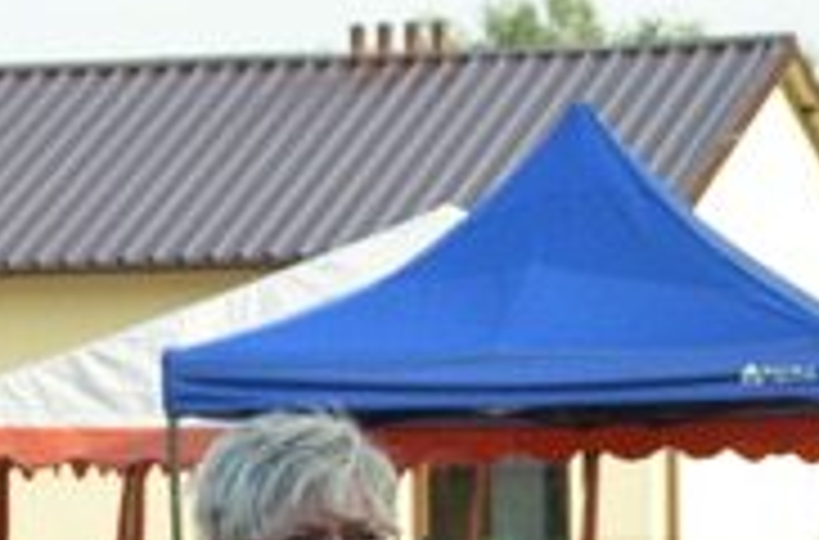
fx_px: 7708
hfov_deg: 6.1
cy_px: 945
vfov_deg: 4.0
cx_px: 274
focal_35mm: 340
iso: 1600
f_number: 6.3
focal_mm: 58
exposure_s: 1/1600
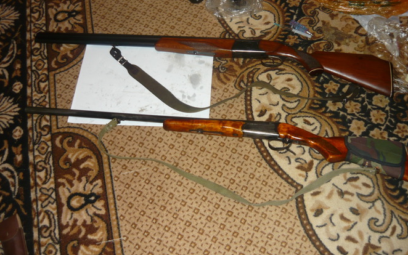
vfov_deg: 34.3
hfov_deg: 52.7
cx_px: 210
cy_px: 97
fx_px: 411
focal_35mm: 37
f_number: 2.8
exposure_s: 1/30
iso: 100
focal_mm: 5.5
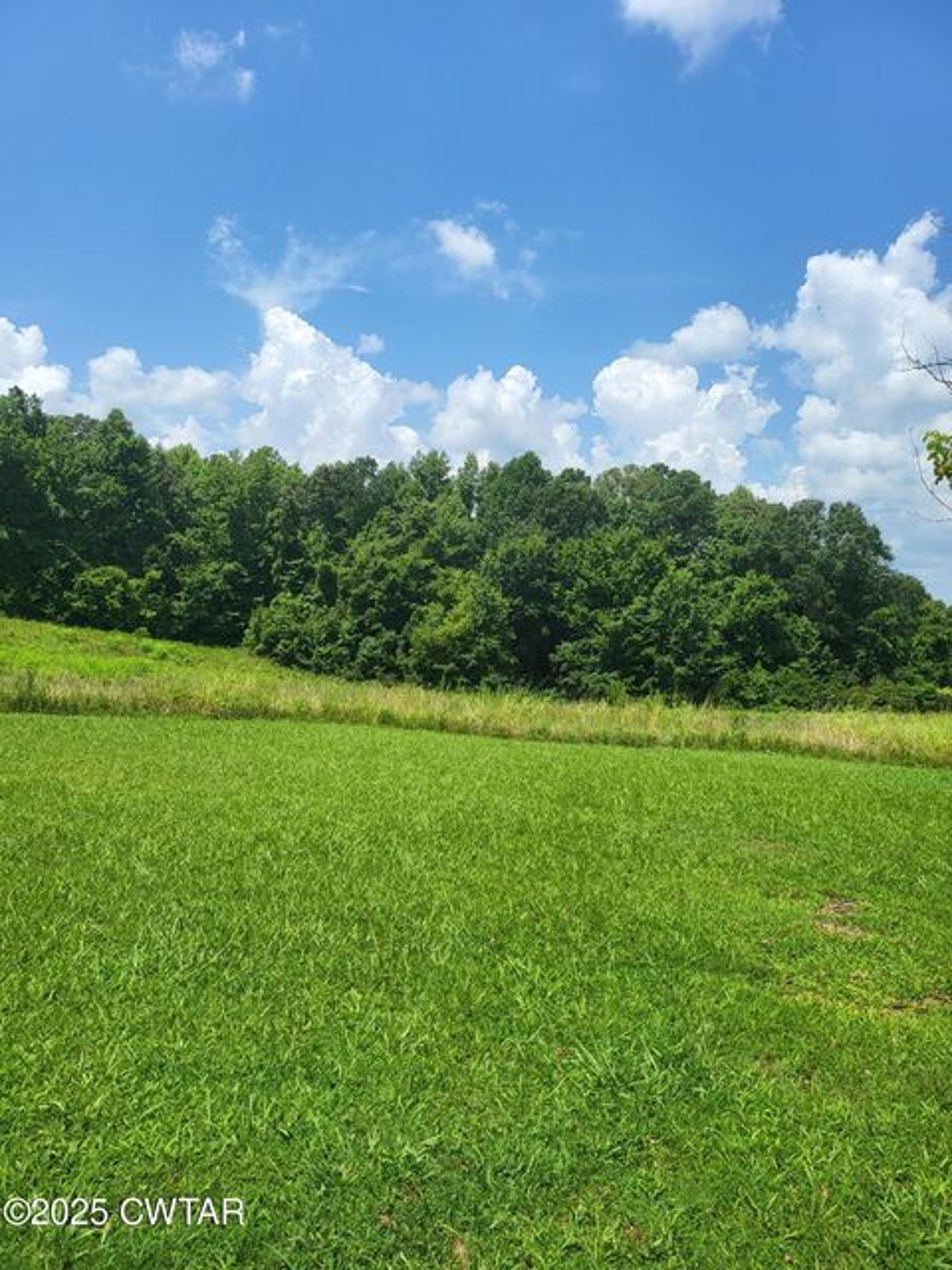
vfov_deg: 71.6
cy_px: 635
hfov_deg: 56.8
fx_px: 880
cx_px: 476
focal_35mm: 24
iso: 40
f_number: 1.8
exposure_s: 1/2671
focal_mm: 5
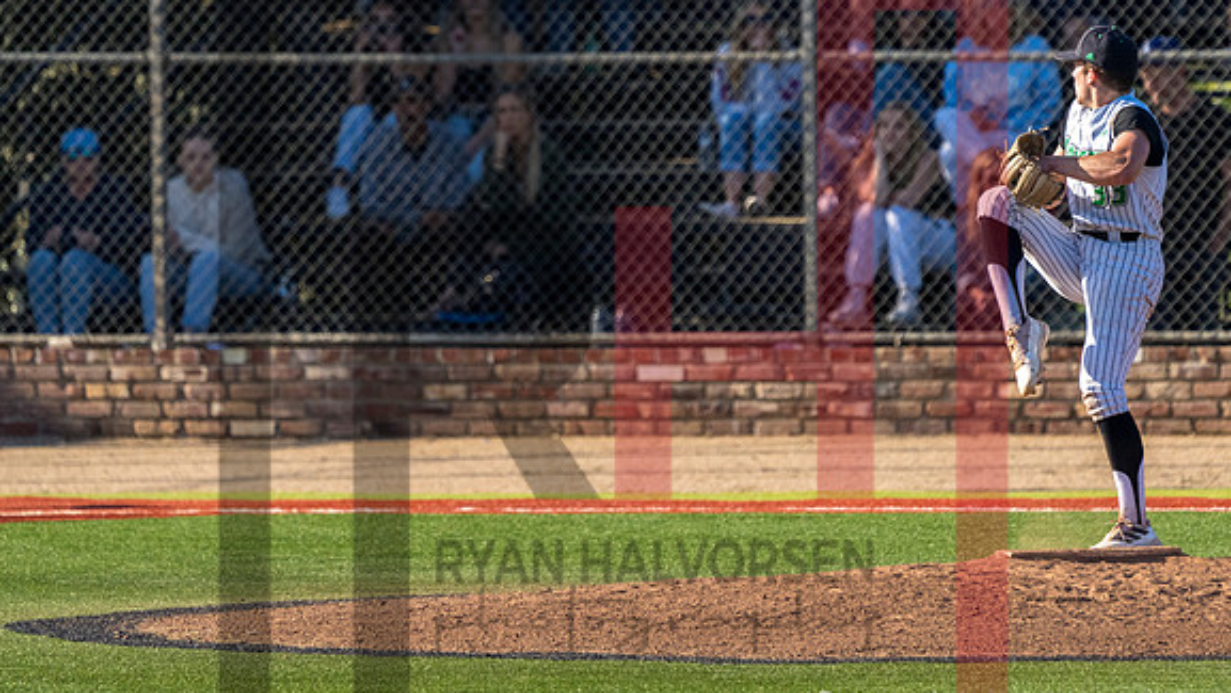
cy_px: 210
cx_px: 713
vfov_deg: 1.4
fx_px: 28407
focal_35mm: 870
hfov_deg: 2.5
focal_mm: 600
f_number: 6.3
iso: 2000
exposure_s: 1/4000
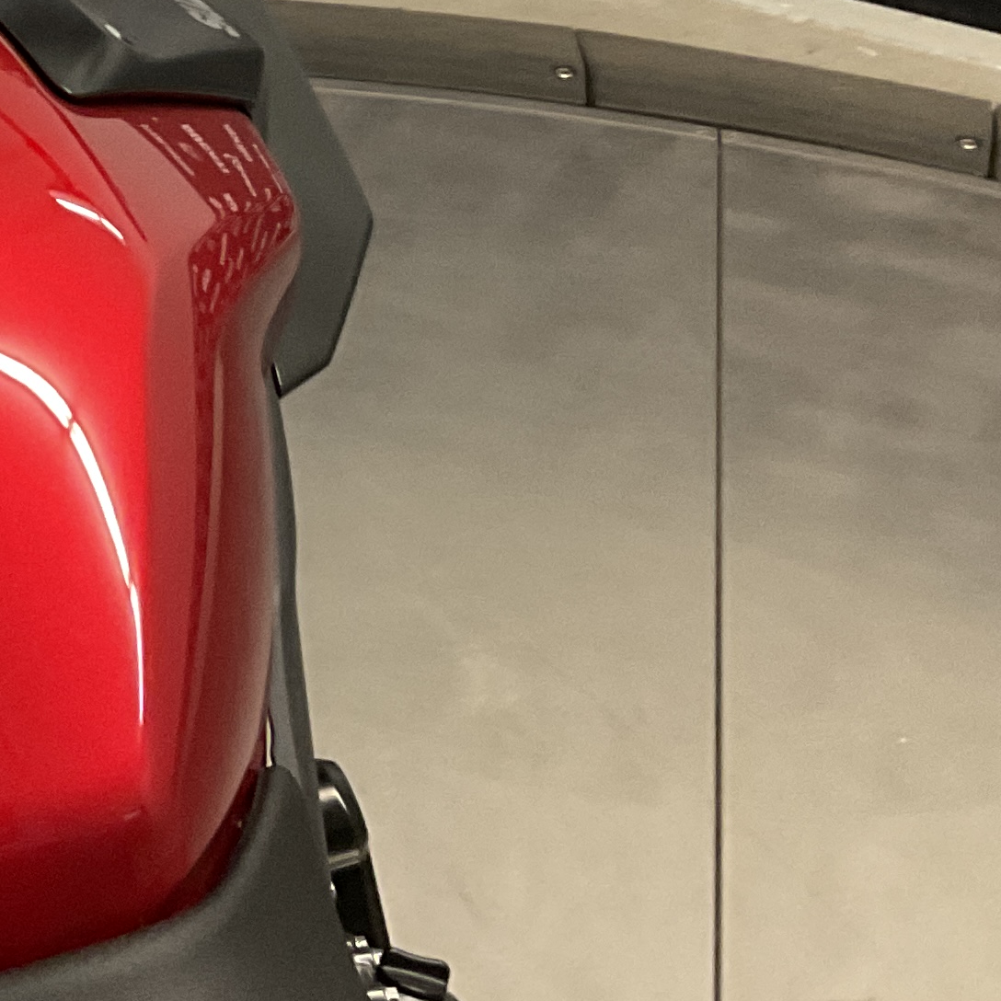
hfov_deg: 17.5
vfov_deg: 17.7
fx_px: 3108
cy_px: -63
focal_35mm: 95
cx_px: -177
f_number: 1.8
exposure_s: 1/40
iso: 250
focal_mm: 3
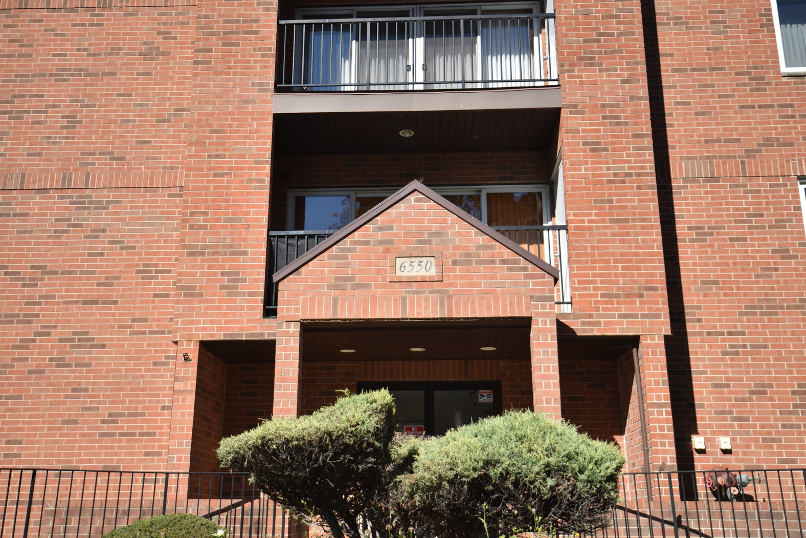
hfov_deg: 51.9
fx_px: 828
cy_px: 271
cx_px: 402
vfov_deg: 35.9
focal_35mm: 37
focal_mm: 24
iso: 640
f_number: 4.5
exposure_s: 1/4000
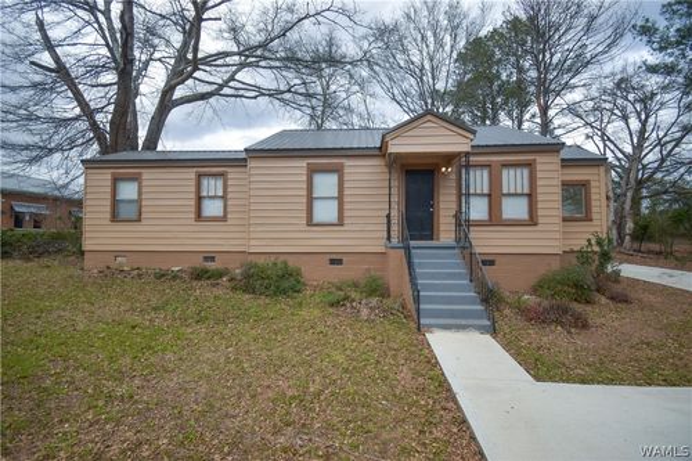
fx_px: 288
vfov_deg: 77.3
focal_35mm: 15
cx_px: 346
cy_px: 230
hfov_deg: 100.4
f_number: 4.5
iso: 200
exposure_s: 1/500
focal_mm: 10
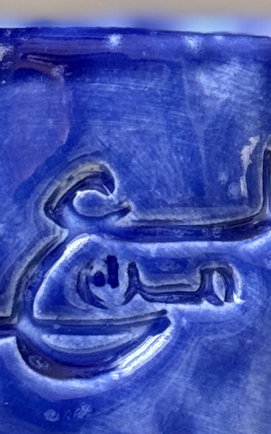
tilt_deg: +0.2
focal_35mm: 259
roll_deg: -1.6
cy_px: -19
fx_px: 3061
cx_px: 252
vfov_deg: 8.1
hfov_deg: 5.1
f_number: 1.78
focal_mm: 6.76
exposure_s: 1/60
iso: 250
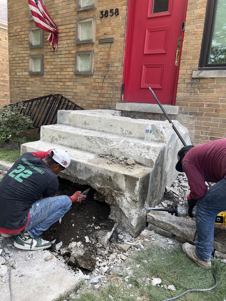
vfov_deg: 67.3
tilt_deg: -12.5
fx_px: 226
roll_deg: -5.3
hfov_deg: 53.1
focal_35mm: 26
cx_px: 113
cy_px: 150
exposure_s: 1/718
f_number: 1.5
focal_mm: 5.7
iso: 50
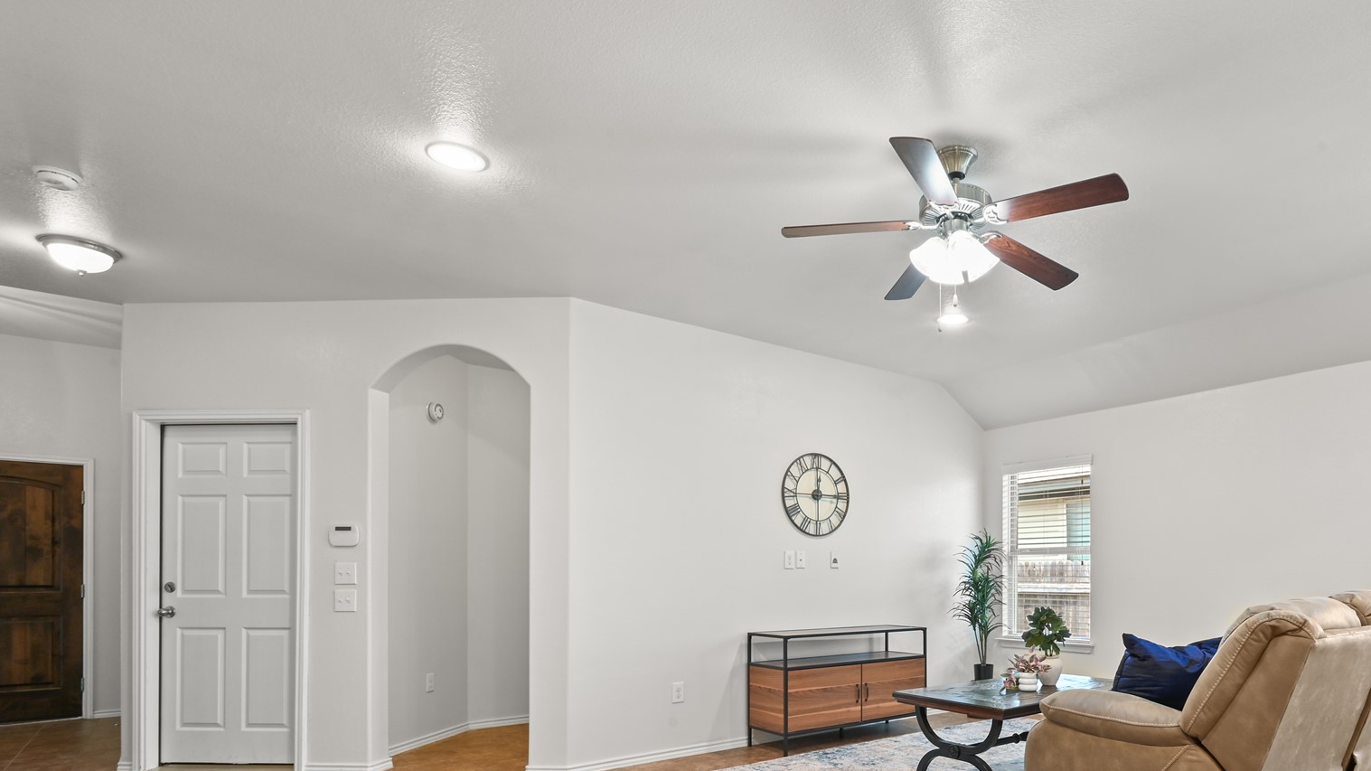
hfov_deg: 81.6
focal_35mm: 21
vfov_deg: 51.2
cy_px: 585
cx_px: 889
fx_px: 763
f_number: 14
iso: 200
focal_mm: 14
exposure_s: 1/1.67
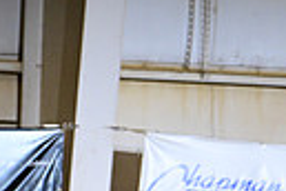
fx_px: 3646
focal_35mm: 459
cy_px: 412
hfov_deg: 4.4
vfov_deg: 3.0
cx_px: -333
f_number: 4
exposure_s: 1/200
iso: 2500
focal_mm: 102
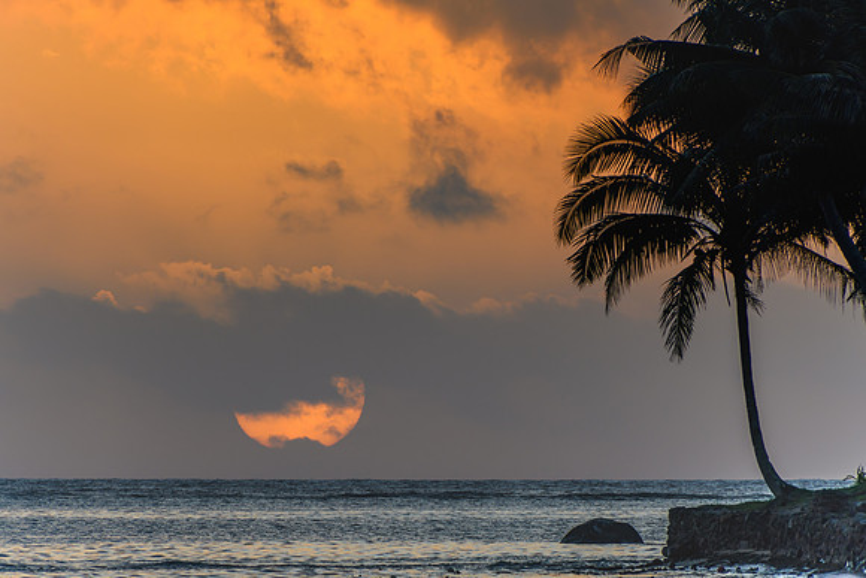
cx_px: 433
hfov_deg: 3.4
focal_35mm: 609
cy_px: 289
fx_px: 14660
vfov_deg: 2.3
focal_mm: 400
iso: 160
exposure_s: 1/200
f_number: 10
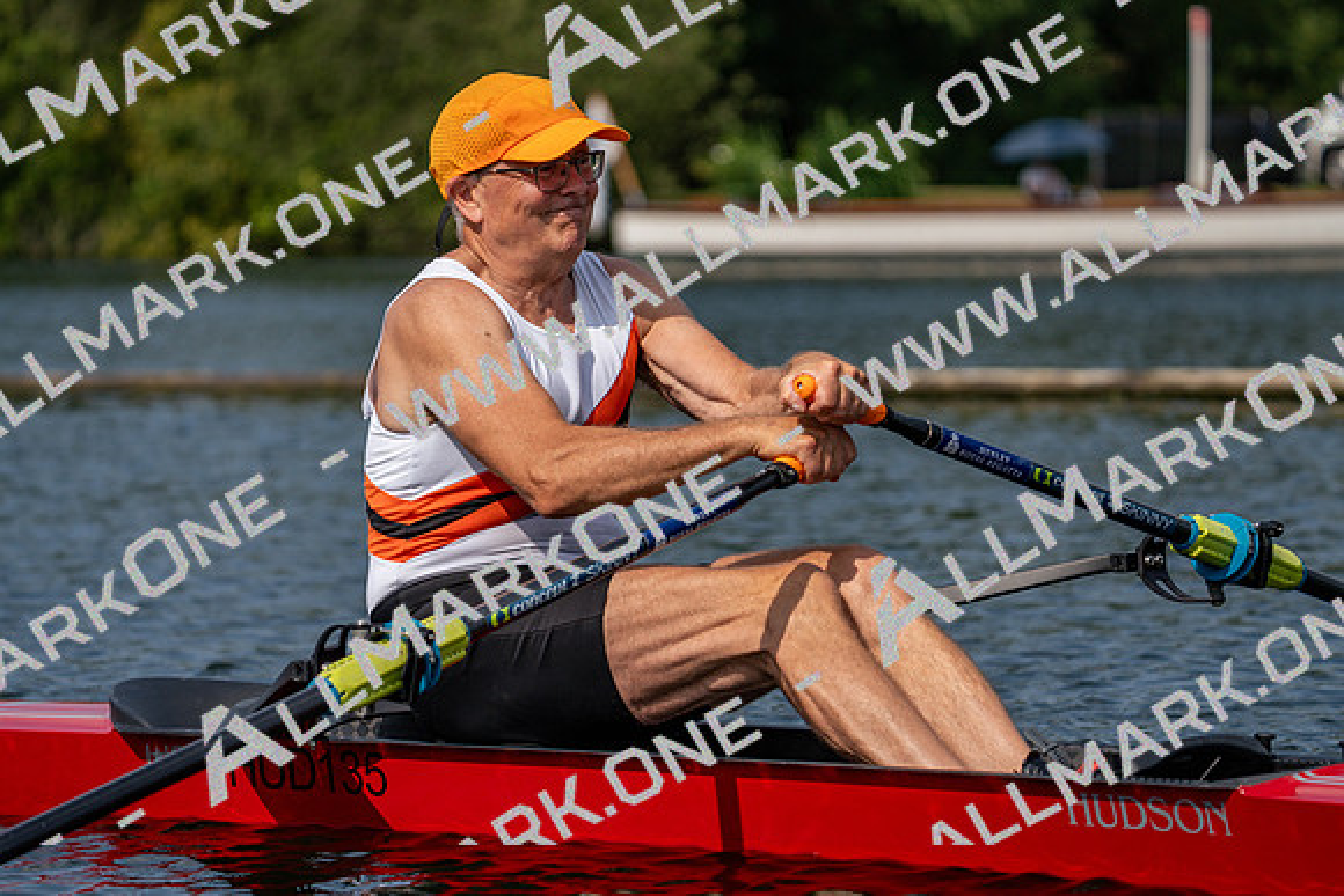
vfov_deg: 6.9
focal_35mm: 200
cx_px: 672
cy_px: 448
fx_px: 7468
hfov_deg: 10.3
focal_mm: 200
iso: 160
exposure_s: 1/1600
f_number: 5.6
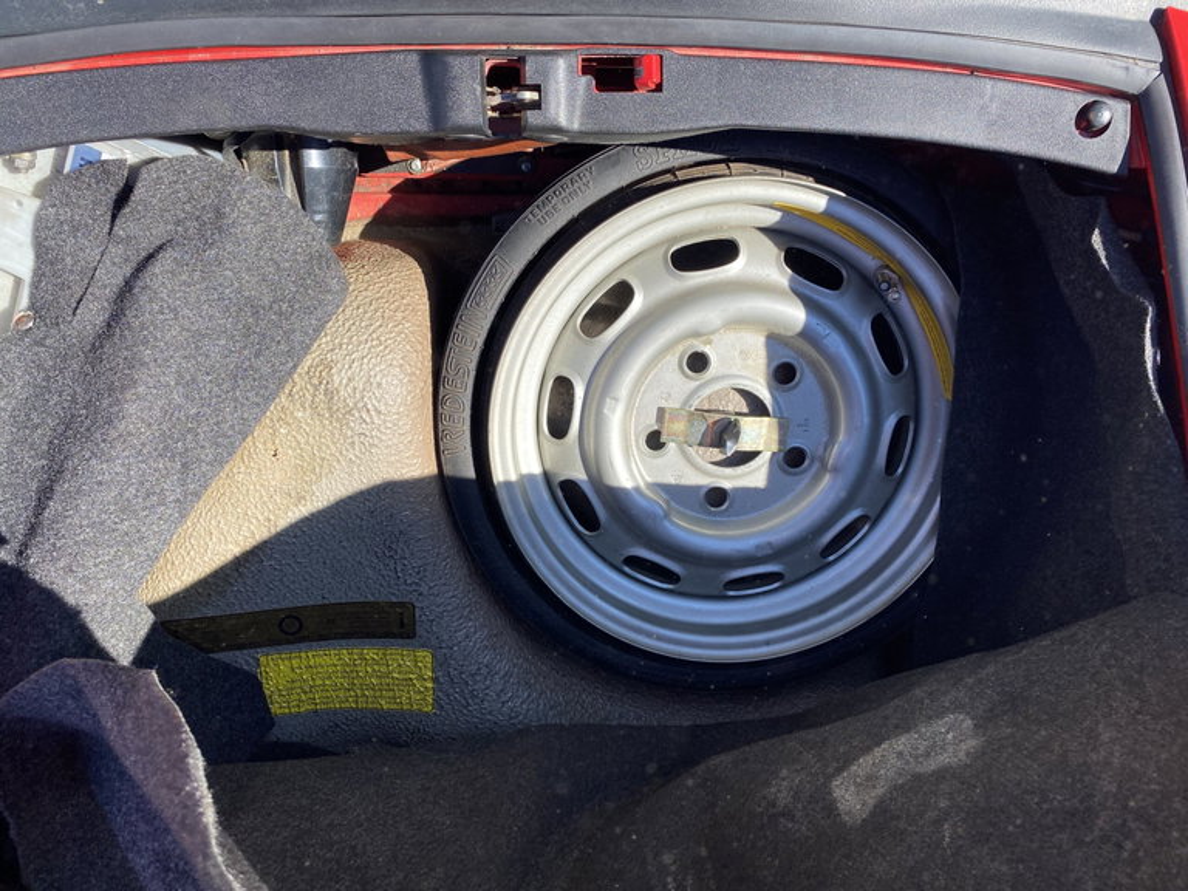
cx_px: 594
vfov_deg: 53.1
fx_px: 892
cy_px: 446
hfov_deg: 67.3
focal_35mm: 26
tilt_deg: -63.4
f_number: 1.8
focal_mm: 4.25
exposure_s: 1/949
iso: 32
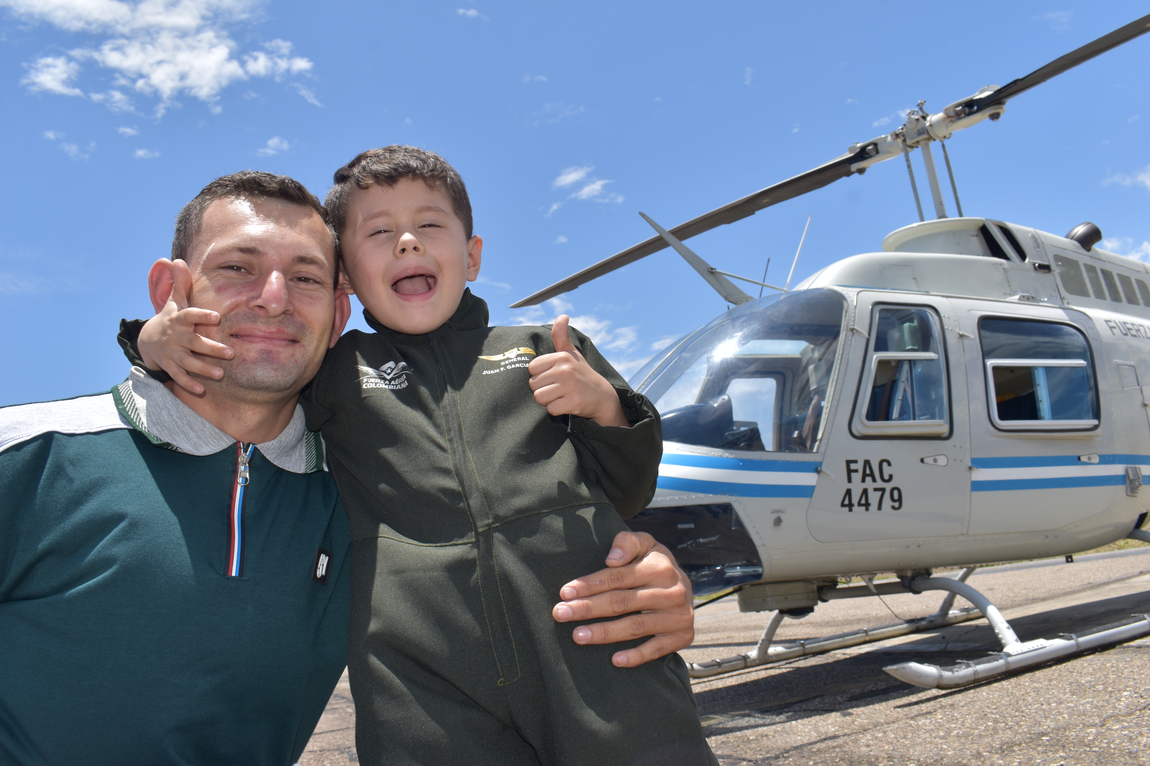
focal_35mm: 30
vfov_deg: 43.6
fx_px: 958
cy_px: 383
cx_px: 575
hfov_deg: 61.9
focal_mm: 20
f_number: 10
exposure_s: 1/200
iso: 100
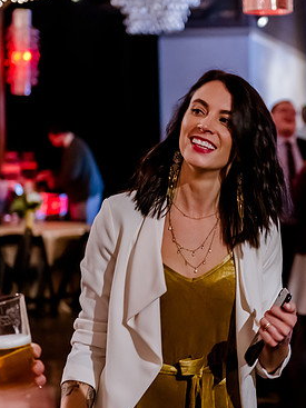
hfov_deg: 14.1
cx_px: 290
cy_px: 212
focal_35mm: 104
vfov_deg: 18.9
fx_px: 1227
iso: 5000
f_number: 2.8
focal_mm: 52
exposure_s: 1/100
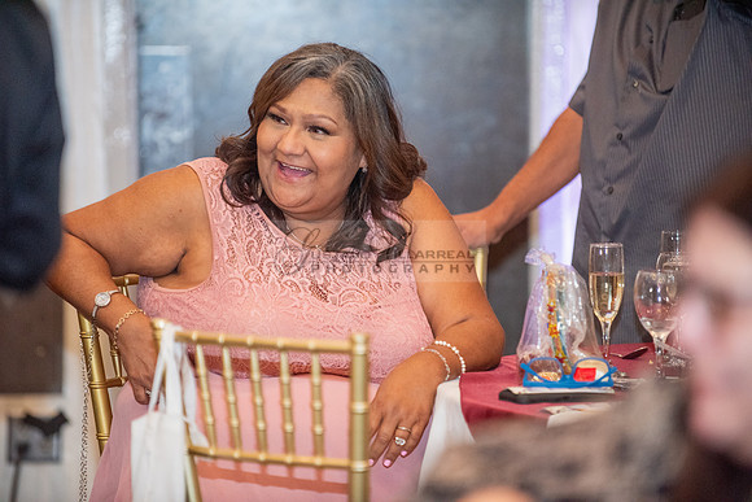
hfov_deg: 10.3
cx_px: 376
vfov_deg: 6.9
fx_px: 4179
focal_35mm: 200
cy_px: 251
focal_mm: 200
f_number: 2.8
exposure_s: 1/250
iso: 3200
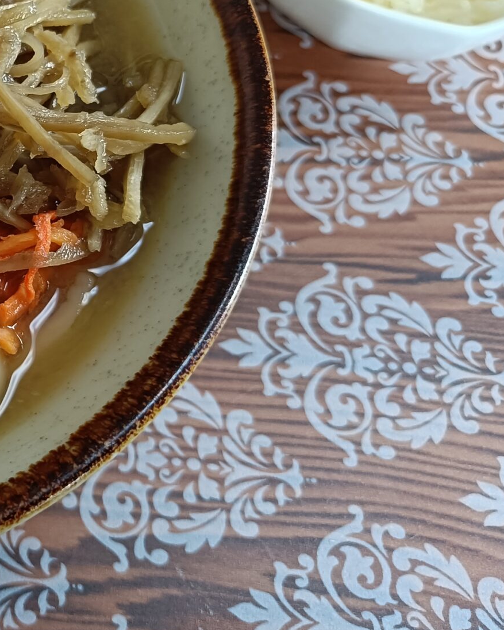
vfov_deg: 32.4
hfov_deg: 23.8
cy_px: 155
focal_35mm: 57
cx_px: -136
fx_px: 1063
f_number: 1.7
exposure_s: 1/60
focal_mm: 4.7
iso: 400
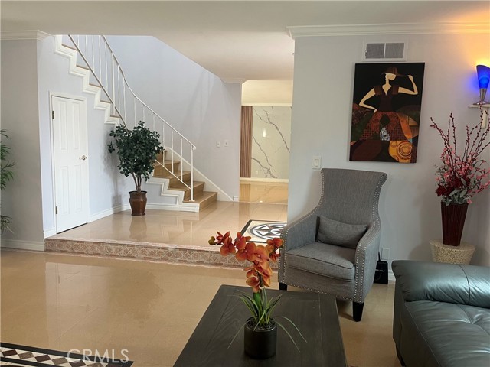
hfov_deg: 67.3
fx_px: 368
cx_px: 245
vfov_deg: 53.1
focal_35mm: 26
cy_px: 184
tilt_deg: -7.6
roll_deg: -1.6
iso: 160
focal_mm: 5.1
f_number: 1.6
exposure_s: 1/60
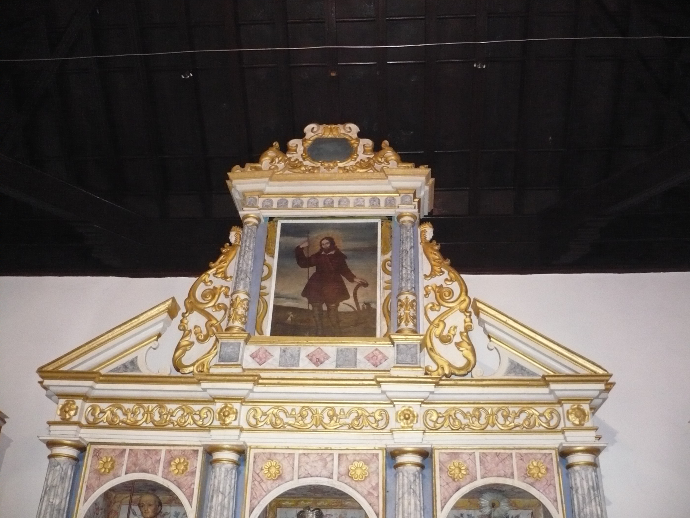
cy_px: 259
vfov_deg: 40.7
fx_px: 698
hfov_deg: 52.6
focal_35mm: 35
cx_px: 345
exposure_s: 1/30
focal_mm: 5.8
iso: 400
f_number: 2.8
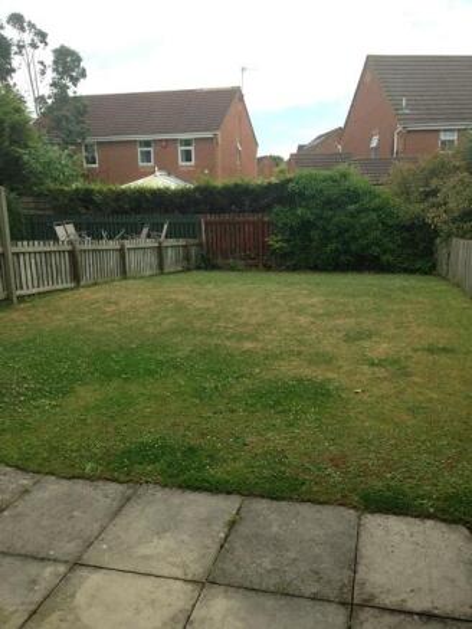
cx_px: 236
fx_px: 600
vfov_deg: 55.3
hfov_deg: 43.0
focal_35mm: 33
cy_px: 314
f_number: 2.4
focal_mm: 4.13
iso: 50
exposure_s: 1/821
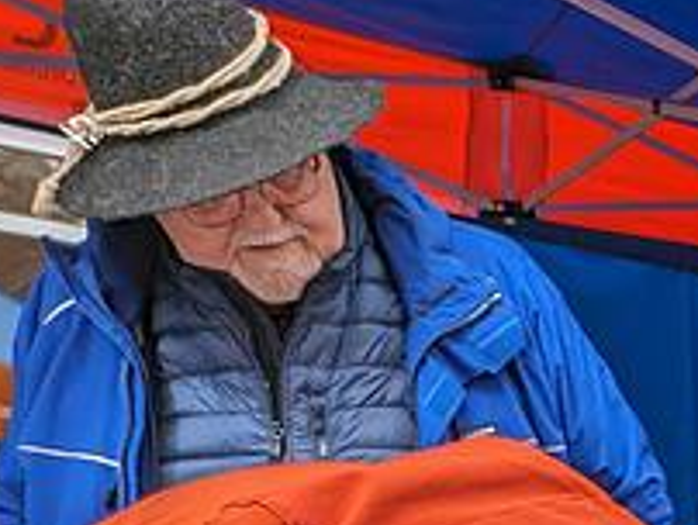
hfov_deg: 15.9
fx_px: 1999
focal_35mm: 99
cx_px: 1358
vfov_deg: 13.3
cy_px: 977
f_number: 1.89
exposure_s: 1/646
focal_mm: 5.43
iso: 40
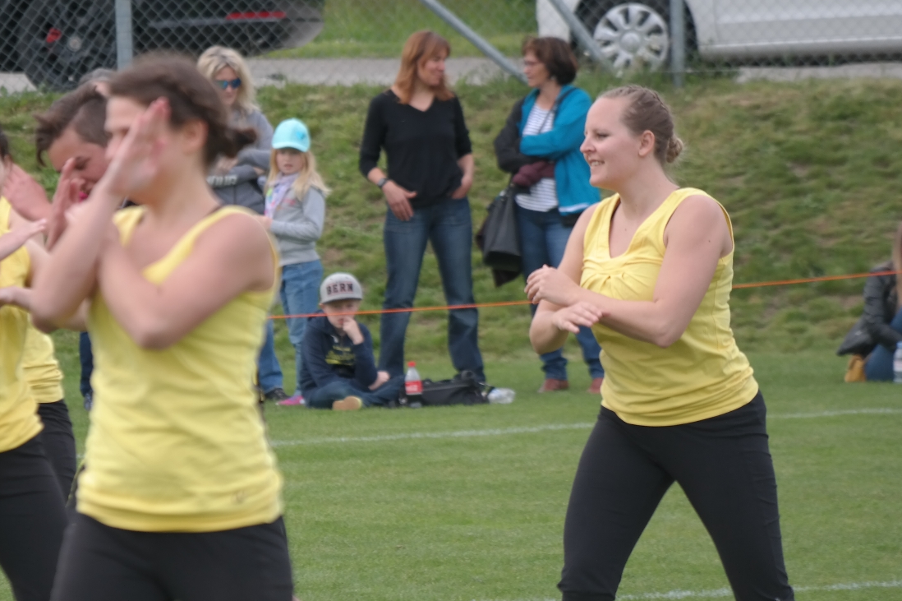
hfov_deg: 4.6
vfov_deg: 3.1
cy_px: 319
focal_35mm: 449
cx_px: 265
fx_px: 11244
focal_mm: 200
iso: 200
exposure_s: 1/250
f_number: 5.6
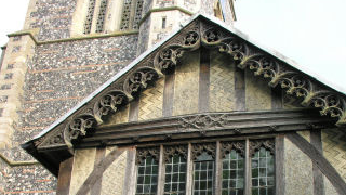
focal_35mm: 58
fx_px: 532
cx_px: 204
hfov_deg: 35.9
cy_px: 181
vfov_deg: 20.3
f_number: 4.5
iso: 50
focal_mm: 9.5
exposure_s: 1/97.6
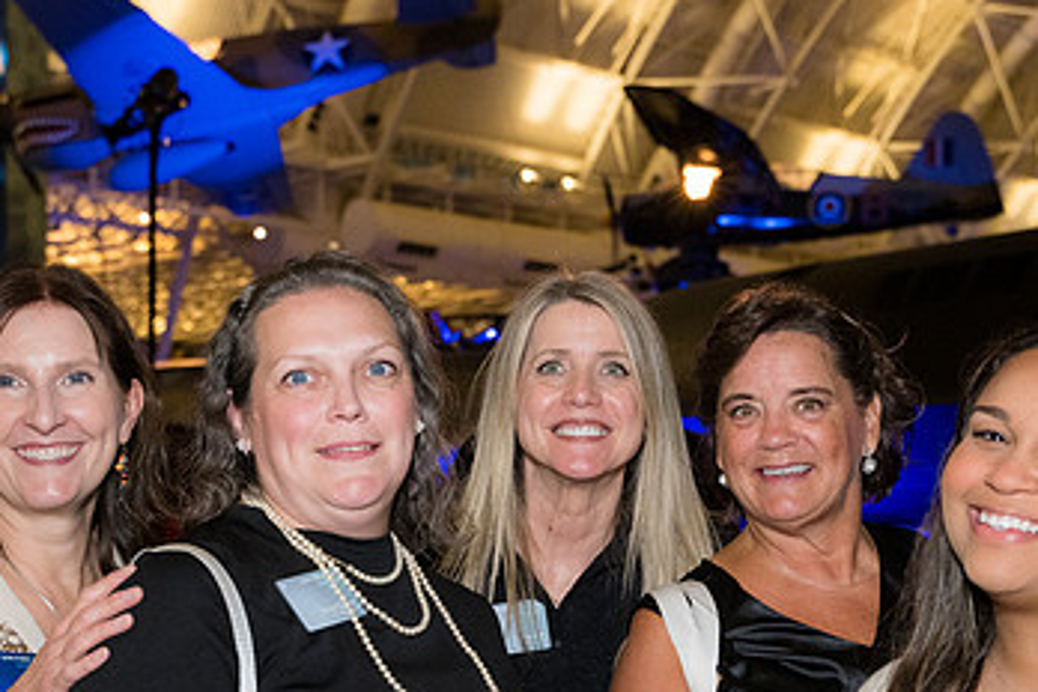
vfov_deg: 20.7
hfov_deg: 30.9
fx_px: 1874
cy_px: 565
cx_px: 579
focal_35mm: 65
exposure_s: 1/160
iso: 3200
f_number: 4
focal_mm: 39
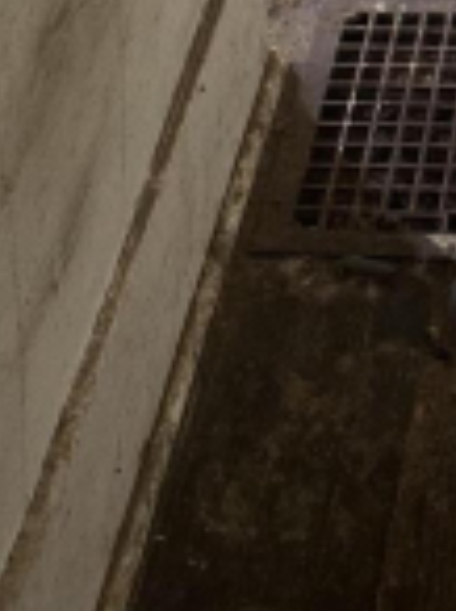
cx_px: 623
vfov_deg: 15.1
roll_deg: +0.6
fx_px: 1938
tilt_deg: -22.8
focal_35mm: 110
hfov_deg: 12.9
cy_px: -555
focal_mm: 6.86
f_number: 1.78
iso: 250
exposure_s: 1/60
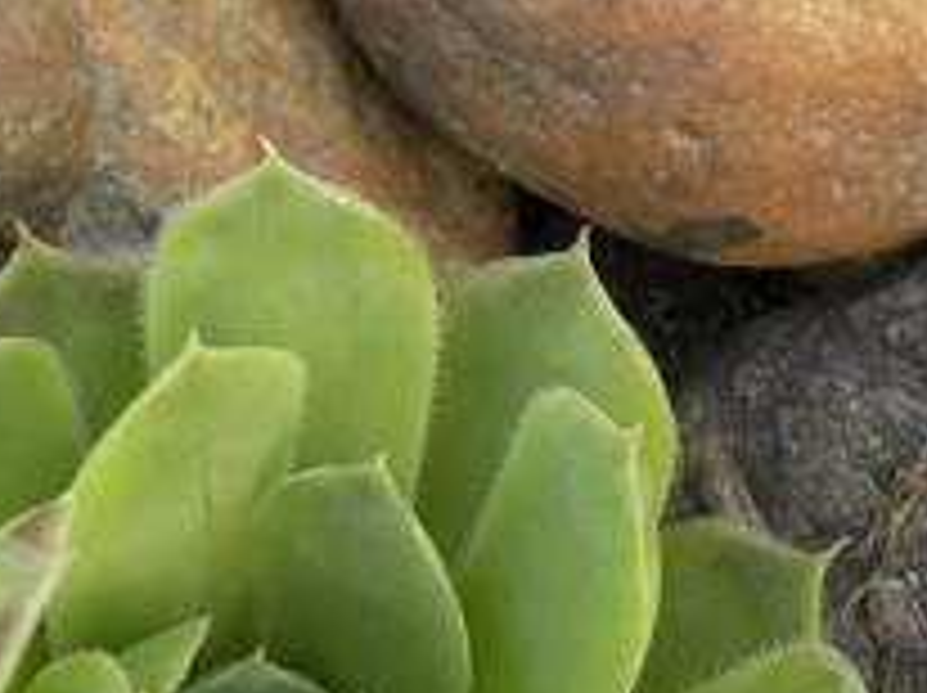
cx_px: 288
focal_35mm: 175
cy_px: 729
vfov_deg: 8.4
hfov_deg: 11.3
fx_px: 4681
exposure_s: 1/80
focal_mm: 13.4
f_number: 4
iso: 100
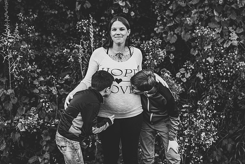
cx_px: 122
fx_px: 626
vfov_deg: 14.9
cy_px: 82
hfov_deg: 22.1
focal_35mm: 92
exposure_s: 1/1250
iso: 1600
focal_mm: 92
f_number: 2.8
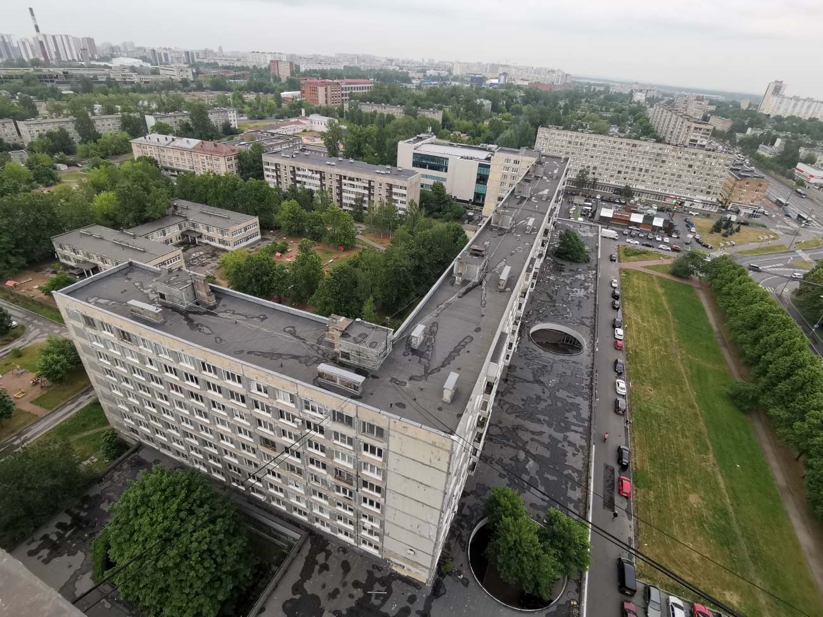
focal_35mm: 17
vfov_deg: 74.7
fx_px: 404
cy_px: 308
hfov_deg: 91.0
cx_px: 412
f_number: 2.2
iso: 50
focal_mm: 2.26
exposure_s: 1/174
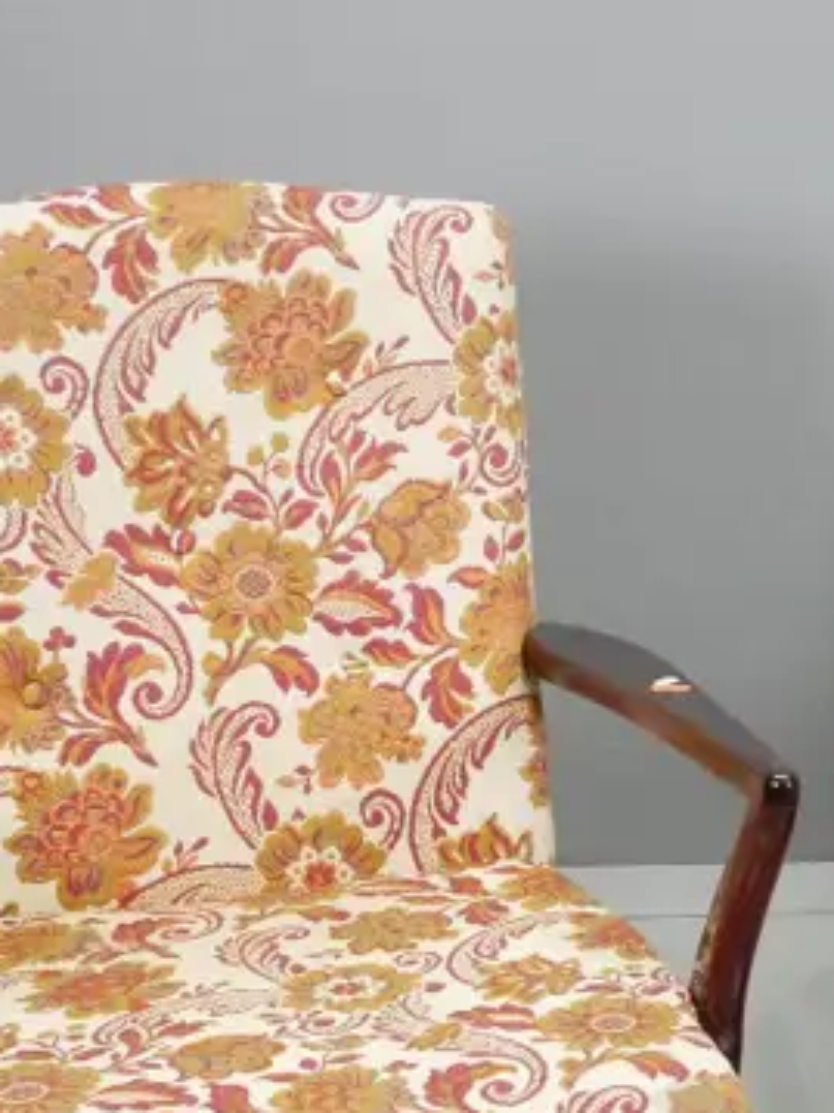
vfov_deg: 20.0
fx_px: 3118
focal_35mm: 97
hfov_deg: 14.7
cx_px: 992
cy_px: 938
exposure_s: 1/100
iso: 3200
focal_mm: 17
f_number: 5.6
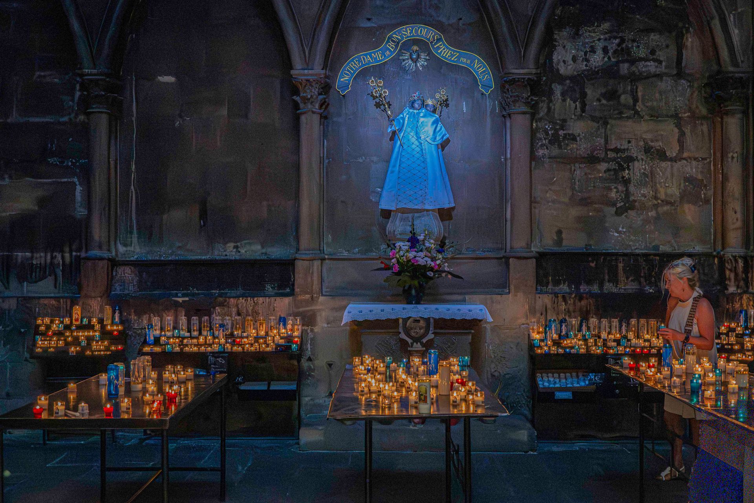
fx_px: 1030
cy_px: 252
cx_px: 377
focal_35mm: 49
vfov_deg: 27.4
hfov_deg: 40.2
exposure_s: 1/800
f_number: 5.6
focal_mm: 48
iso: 40000
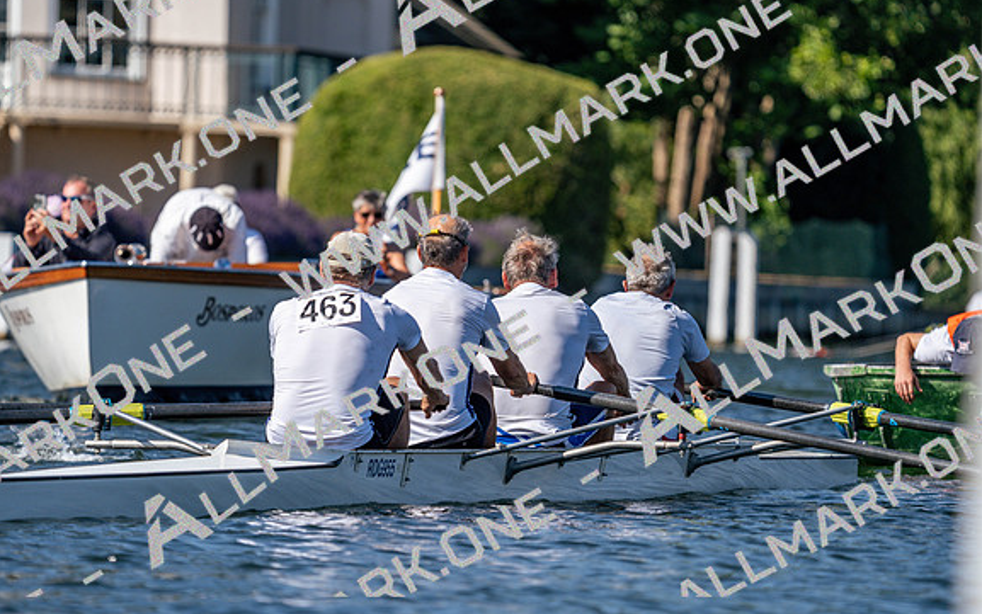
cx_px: 490
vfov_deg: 3.4
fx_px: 10253
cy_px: 305
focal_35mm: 383
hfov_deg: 5.5
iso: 200
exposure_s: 1/1600
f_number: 6.3
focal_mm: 374
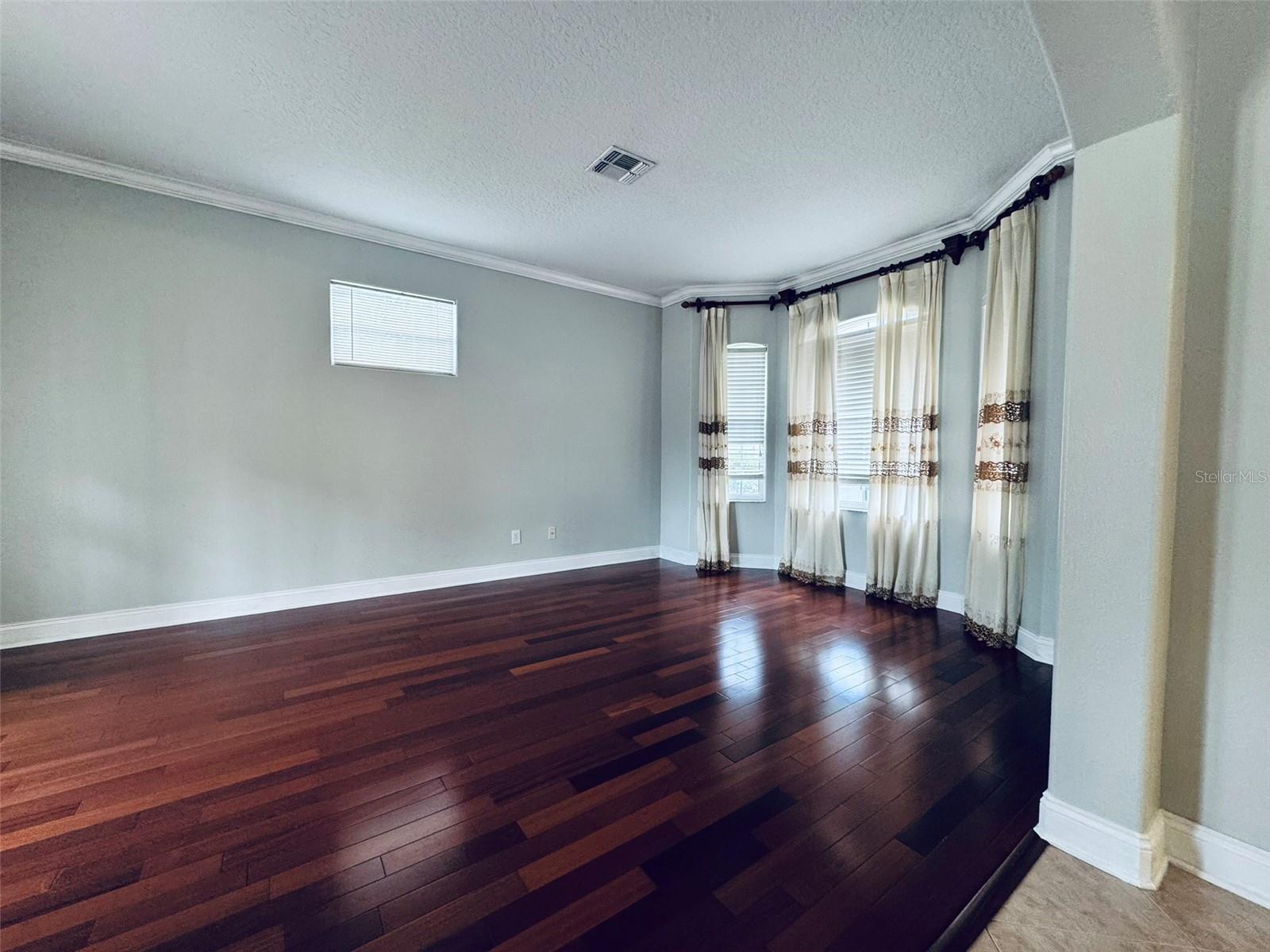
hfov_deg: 102.1
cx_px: 635
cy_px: 476
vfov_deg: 85.7
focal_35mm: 14
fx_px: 514
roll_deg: -1.0
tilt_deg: -2.9
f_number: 2.2
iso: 200
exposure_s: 1/60
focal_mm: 2.22
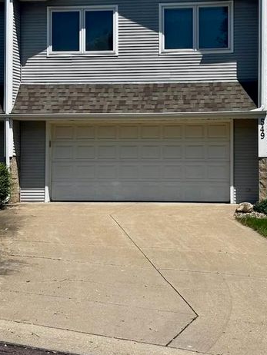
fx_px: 771
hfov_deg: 19.6
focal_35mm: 75
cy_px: 139
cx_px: 175
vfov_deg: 25.9
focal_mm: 5.96
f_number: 1.6
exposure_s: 1/3937
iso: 32
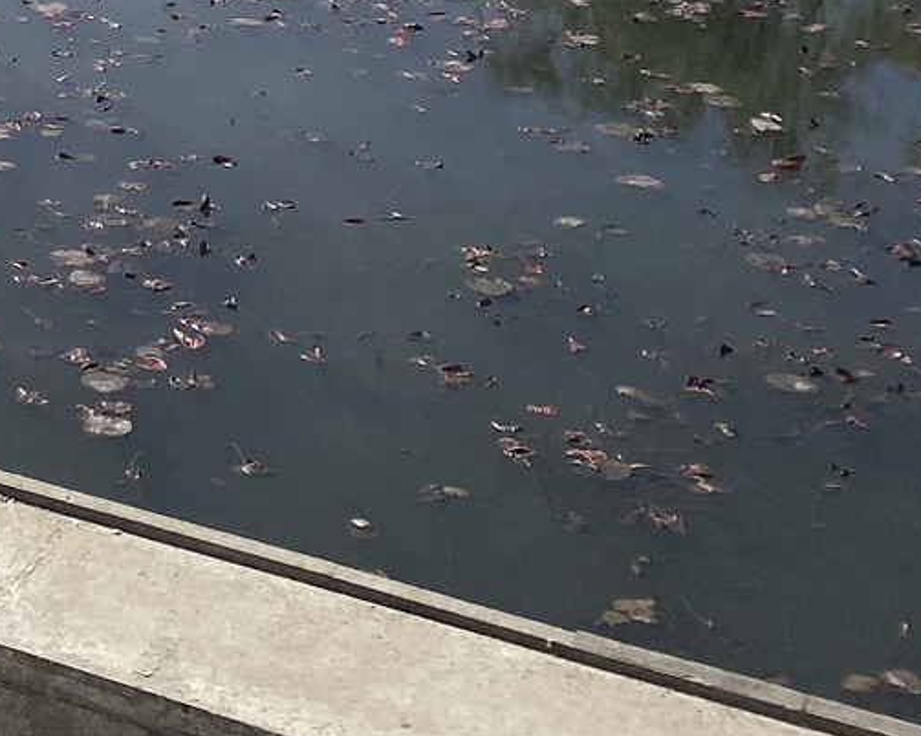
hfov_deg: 16.2
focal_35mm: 101
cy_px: -478
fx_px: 2752
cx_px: -712
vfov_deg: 14.0
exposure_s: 1/3984
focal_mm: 4.25
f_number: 1.8
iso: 32
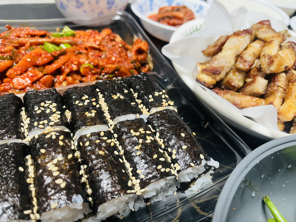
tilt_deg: -43.5
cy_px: 111
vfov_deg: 53.1
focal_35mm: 26
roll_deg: -12.3
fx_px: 222
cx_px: 148
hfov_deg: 67.3
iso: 250
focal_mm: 5.1
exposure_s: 1/60
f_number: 1.6
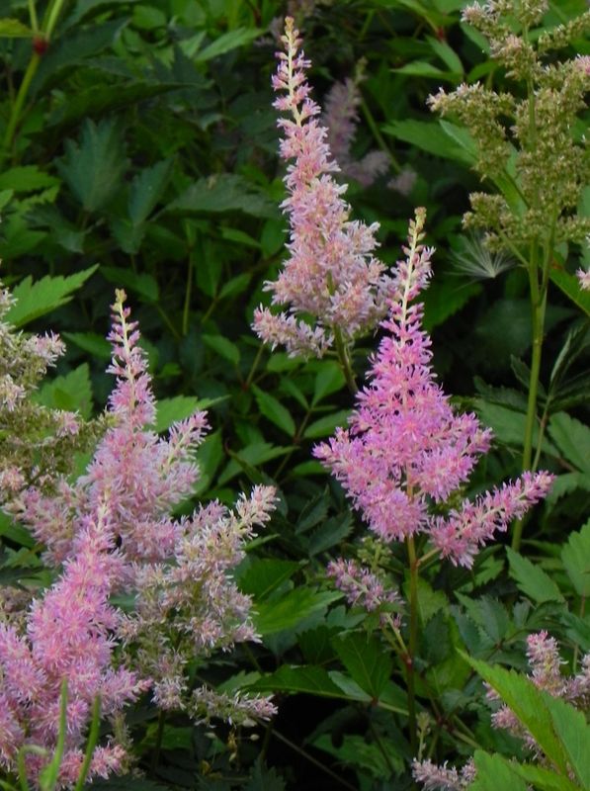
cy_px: 396
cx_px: 295
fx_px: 4833
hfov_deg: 7.0
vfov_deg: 9.4
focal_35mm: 212
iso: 160
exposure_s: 1/25
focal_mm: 37.7
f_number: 5
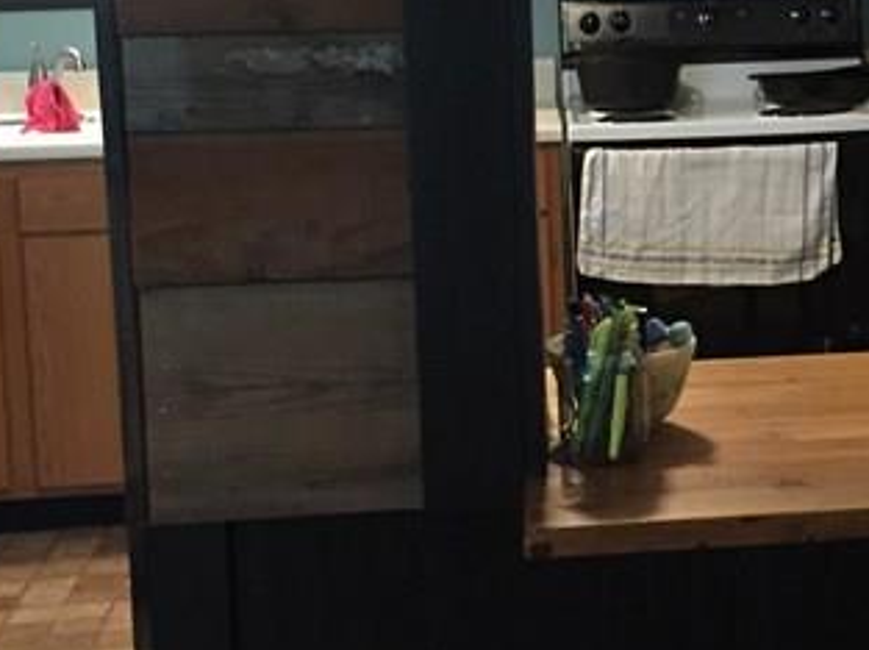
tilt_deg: -7.5
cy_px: 153
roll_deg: +0.7
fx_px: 2382
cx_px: 891
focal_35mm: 95
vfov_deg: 15.5
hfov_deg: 20.0
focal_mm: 4.15
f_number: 2.2
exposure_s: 1/15
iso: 250
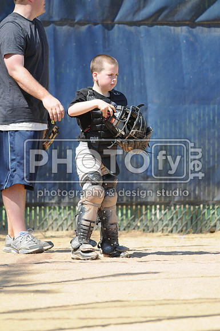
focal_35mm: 450
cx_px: 110
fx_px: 4137
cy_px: 166
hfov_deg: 3.0
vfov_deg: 4.6
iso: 200
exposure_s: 1/800
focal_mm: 300
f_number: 4
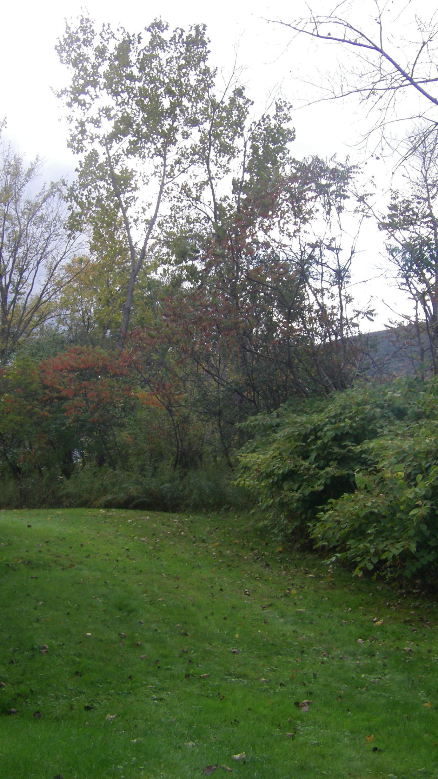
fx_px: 1156
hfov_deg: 21.4
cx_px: 177
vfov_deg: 37.2
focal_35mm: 56
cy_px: 392
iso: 64
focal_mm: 6.3
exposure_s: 1/160
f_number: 3.5
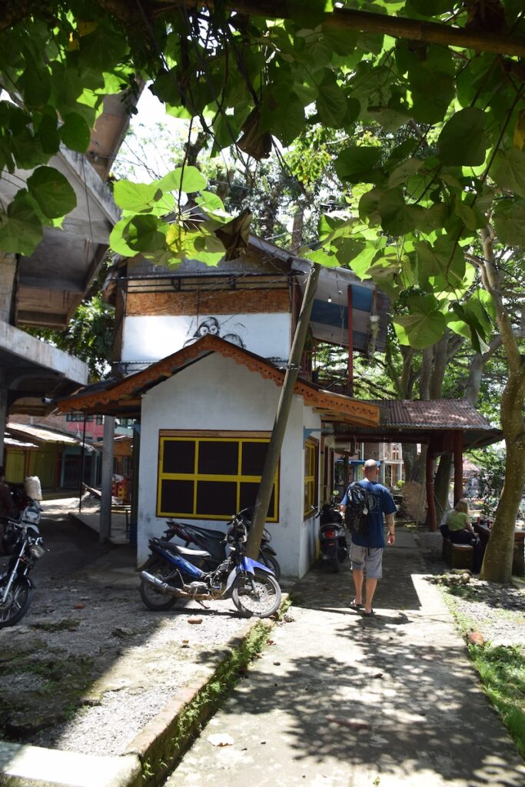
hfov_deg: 47.9
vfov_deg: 67.4
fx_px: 590
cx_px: 262
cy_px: 394
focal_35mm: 27
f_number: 8
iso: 360
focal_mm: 18
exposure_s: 1/250
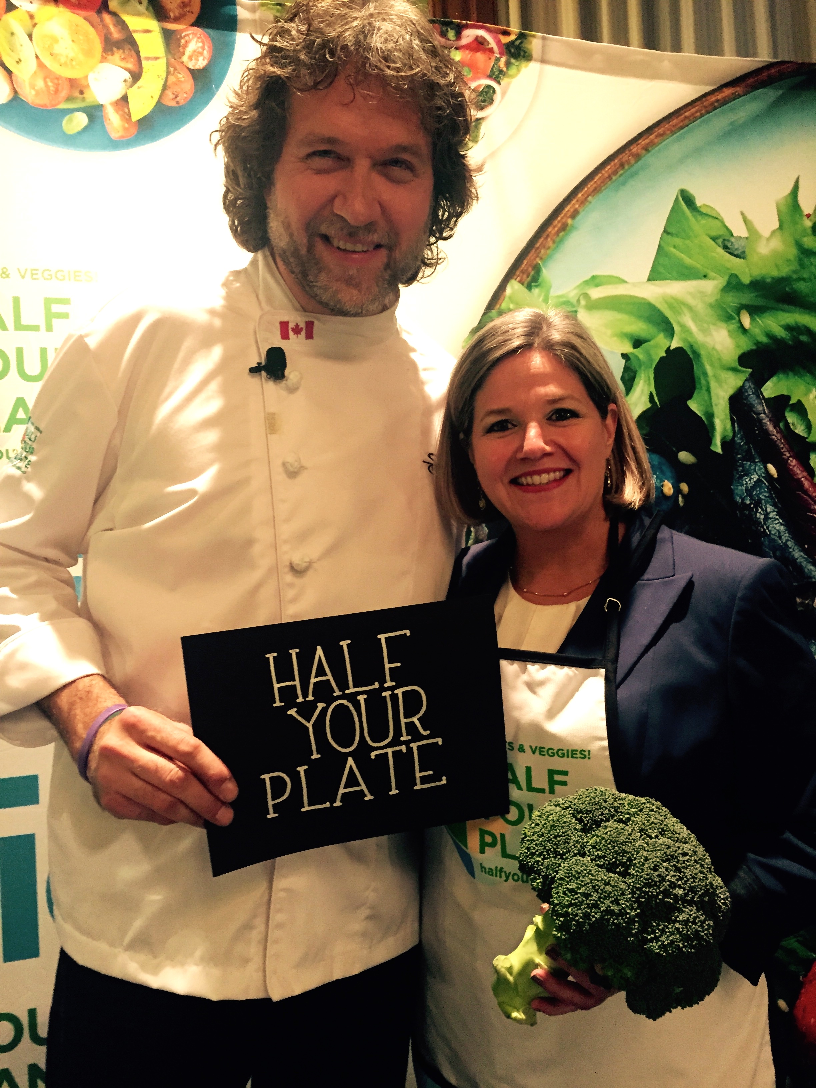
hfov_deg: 48.2
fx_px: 911
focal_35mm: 29
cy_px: 544
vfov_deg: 61.7
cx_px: 408
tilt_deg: -0.8
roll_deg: +2.2
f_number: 2.2
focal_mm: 4.15
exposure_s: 1/24
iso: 250
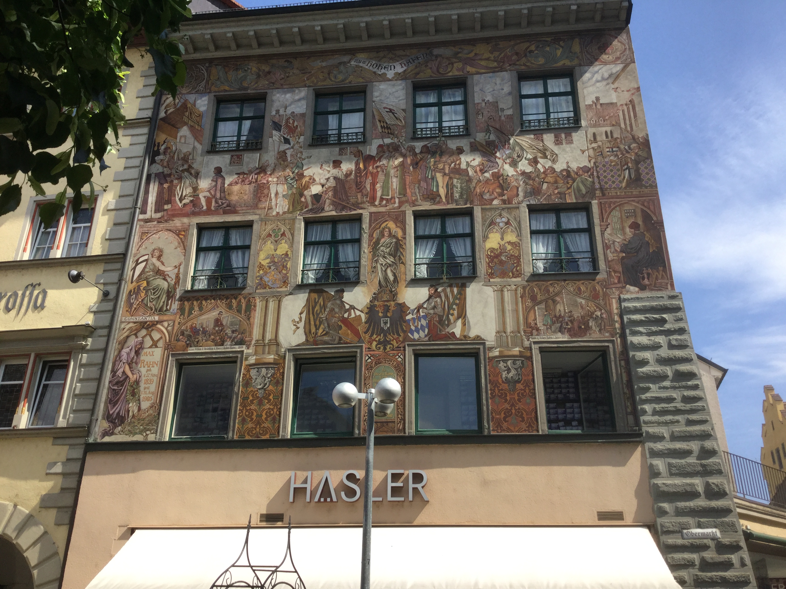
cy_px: 294
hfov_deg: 58.4
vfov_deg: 45.4
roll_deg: -0.2
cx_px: 393
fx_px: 704
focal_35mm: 31
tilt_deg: +22.7
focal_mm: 3.3
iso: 25
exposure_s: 1/1116
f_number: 2.4
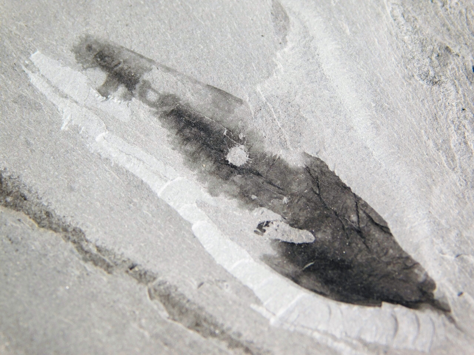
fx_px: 2027
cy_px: 178
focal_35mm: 148
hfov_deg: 13.3
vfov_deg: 10.0
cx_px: 237
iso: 125
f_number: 5.1
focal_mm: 26.3
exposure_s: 1/60
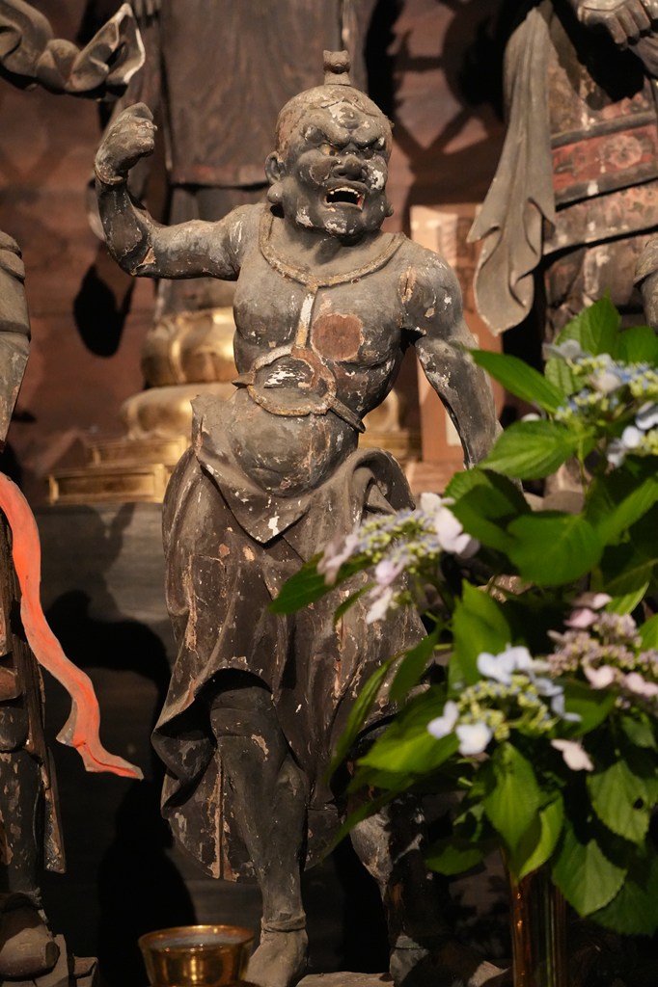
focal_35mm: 61
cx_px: 329
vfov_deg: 32.9
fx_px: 1673
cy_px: 494
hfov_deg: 22.2
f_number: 4
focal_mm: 61
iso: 12800
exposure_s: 1/80
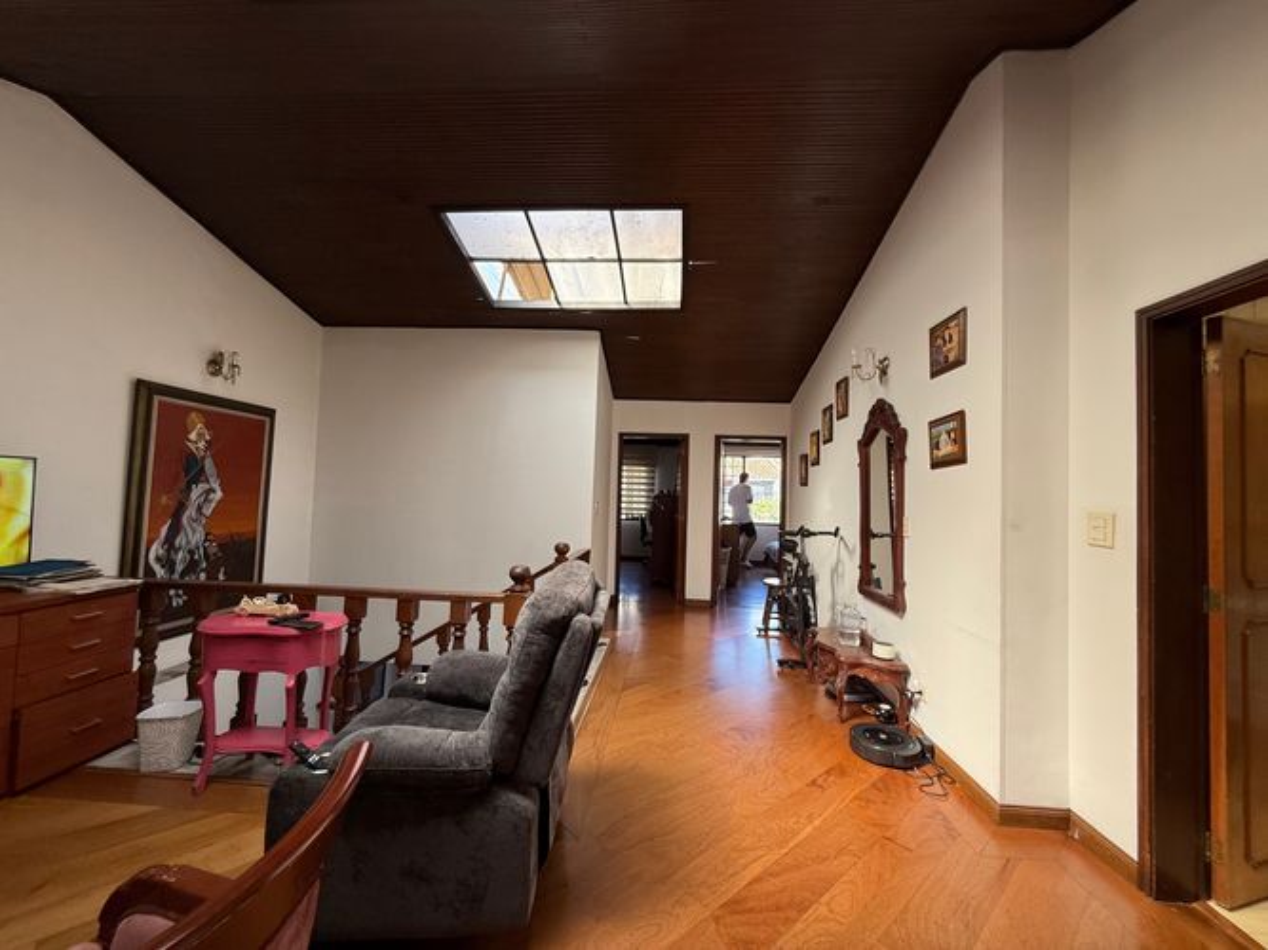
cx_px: 634
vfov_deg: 85.7
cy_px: 475
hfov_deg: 102.1
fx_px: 513
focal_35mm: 14
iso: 100
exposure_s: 1/99
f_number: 2.2
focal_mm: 2.22
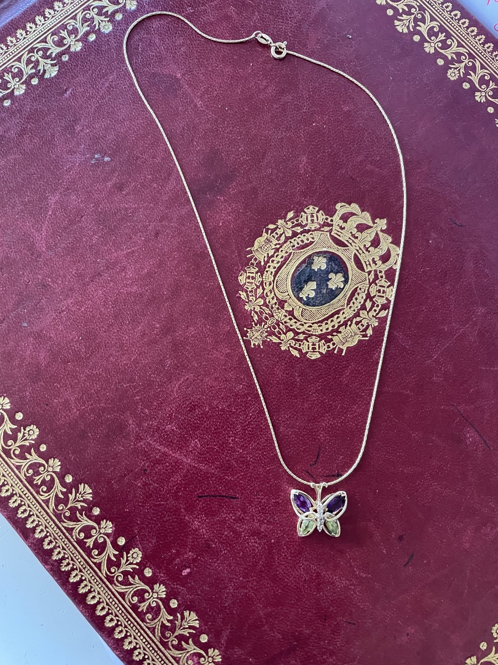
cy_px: 332
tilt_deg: -83.9
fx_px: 499
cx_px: 249
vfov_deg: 67.3
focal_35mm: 26
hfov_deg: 53.1
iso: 400
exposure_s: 1/60
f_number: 1.6
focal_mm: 4.2
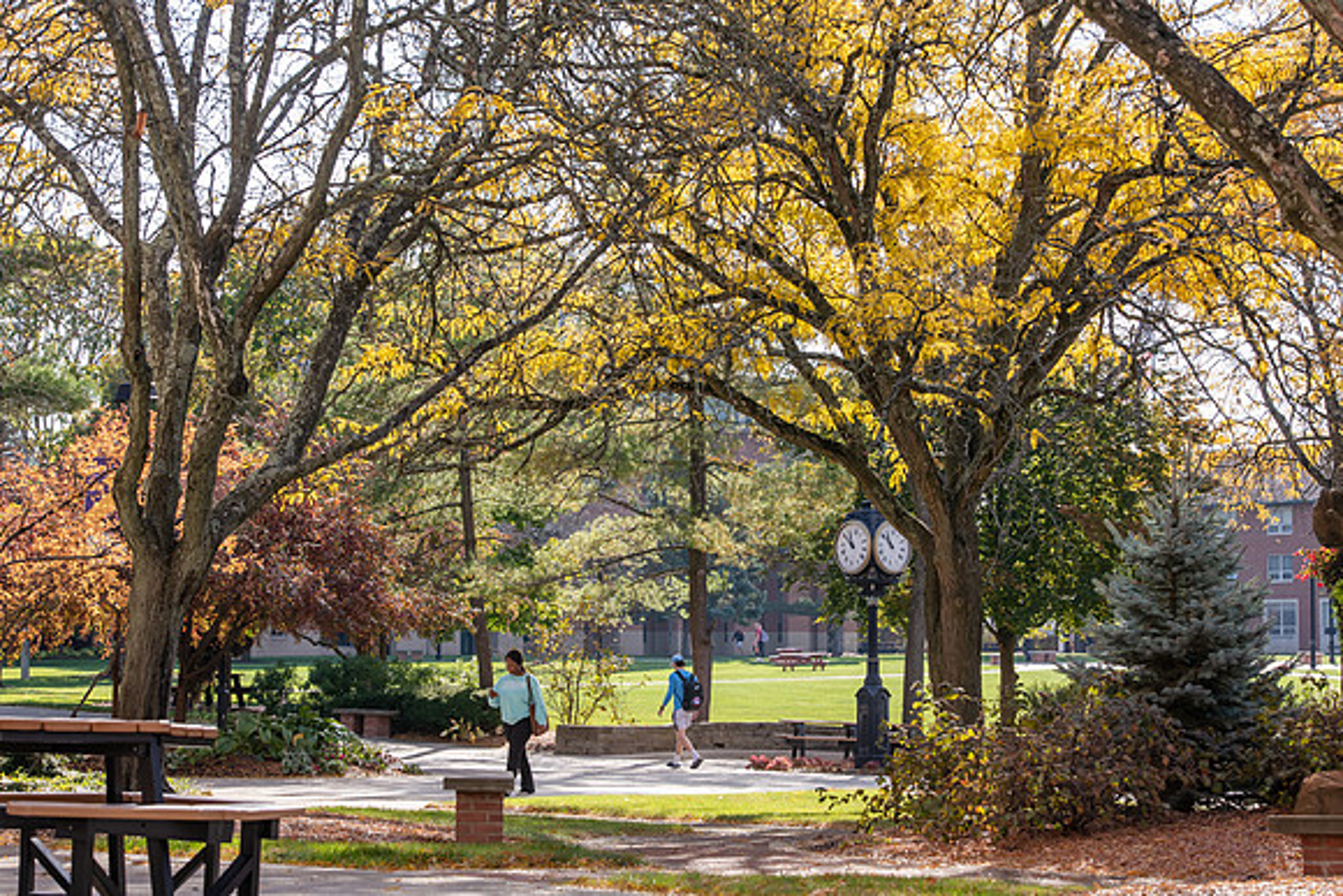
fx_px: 3209
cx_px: 672
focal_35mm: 86
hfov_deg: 23.6
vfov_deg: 15.9
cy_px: 448
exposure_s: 1/200
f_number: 8
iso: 250
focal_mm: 86
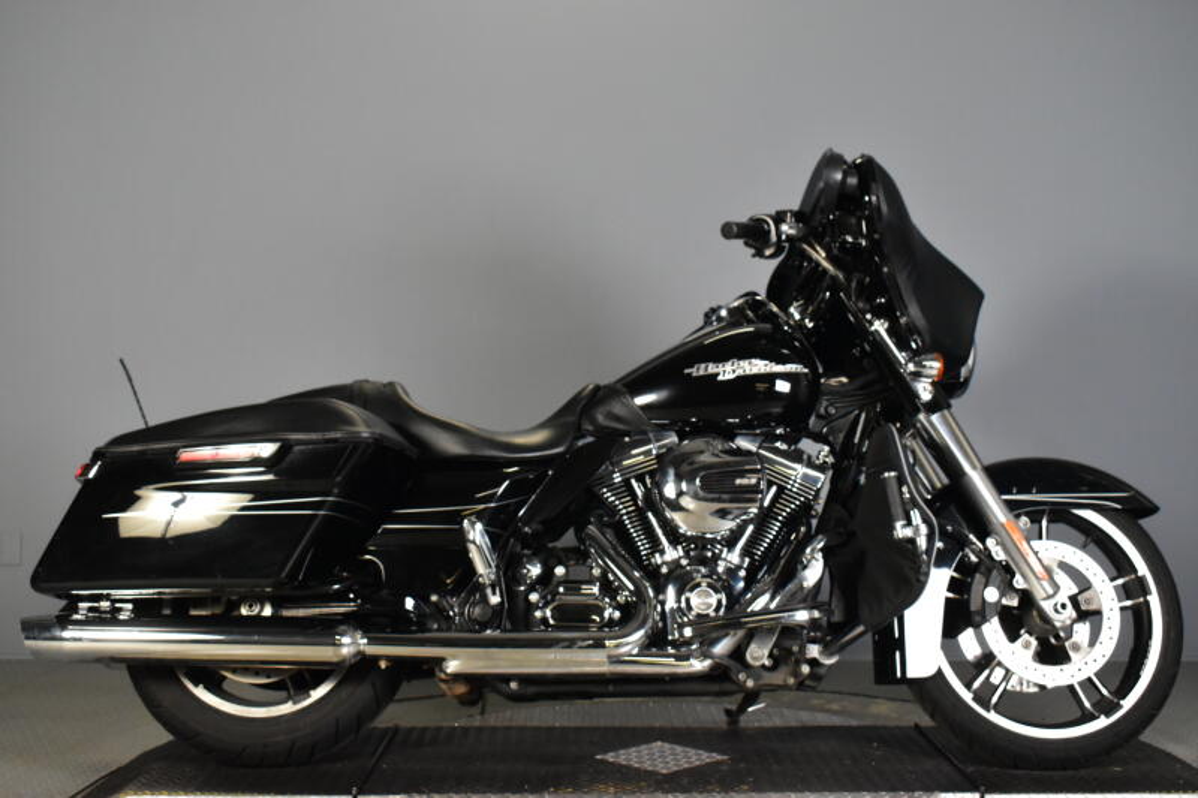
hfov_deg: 43.6
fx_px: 1497
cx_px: 599
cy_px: 399
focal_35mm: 45
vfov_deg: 29.9
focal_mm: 30
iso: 3200
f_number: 7.1
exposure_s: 1/125
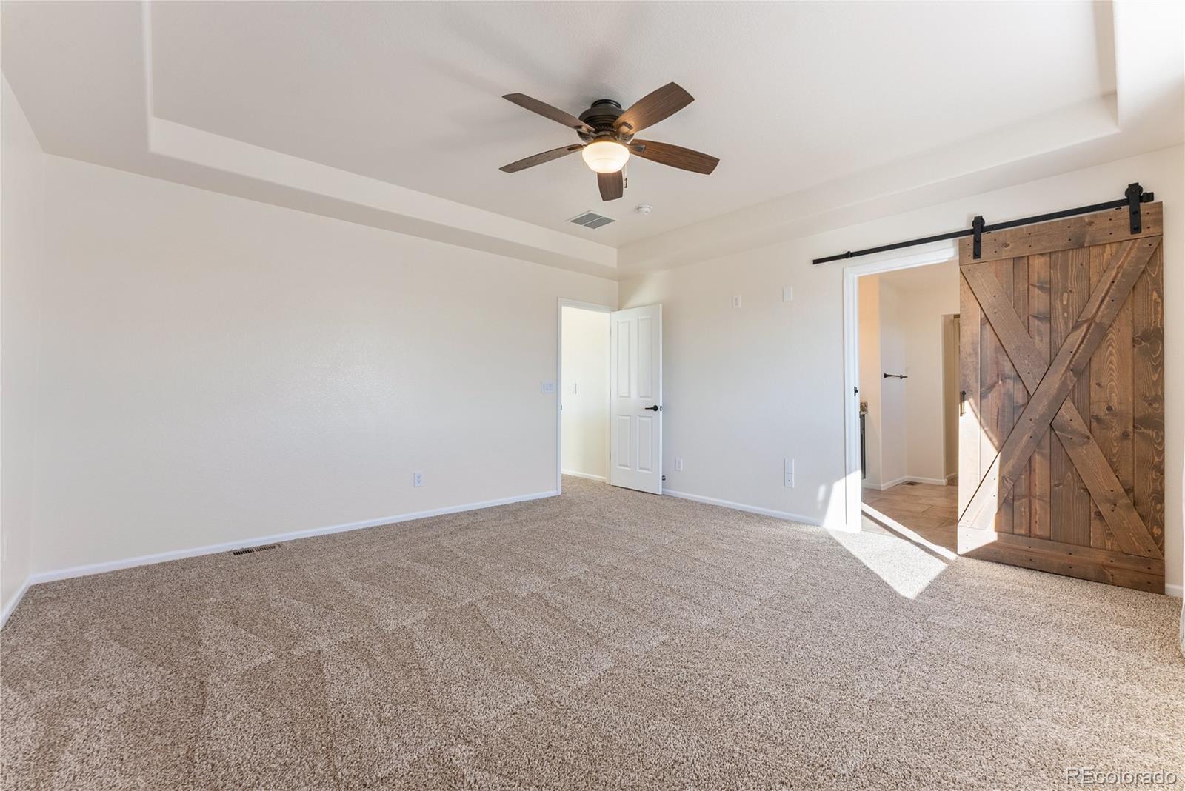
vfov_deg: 81.3
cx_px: 592
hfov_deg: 104.2
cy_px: 396
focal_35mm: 14
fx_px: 461
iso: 400
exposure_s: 1/60
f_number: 9
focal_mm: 14
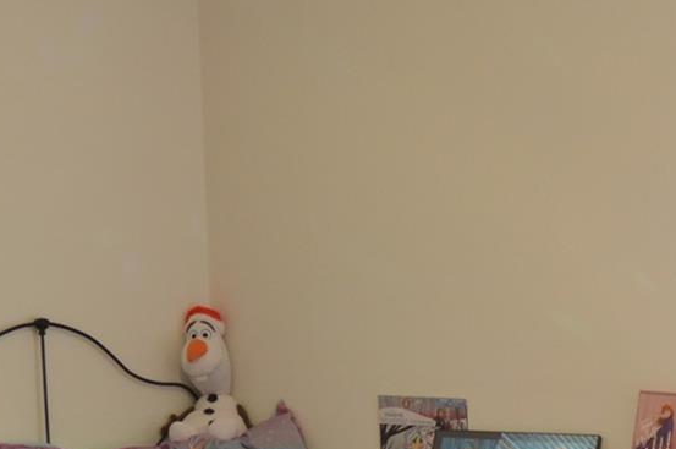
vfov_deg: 13.1
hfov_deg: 20.3
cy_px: 595
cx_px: 494
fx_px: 1875
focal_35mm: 100
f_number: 3.5
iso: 400
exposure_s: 1/60
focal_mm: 18
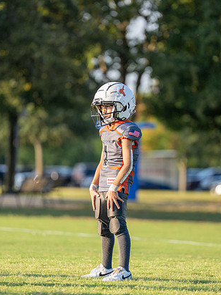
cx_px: 127
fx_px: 2554
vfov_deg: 6.6
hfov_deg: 5.0
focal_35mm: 300
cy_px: 143
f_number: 2.8
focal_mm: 200
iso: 320
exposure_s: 1/2500
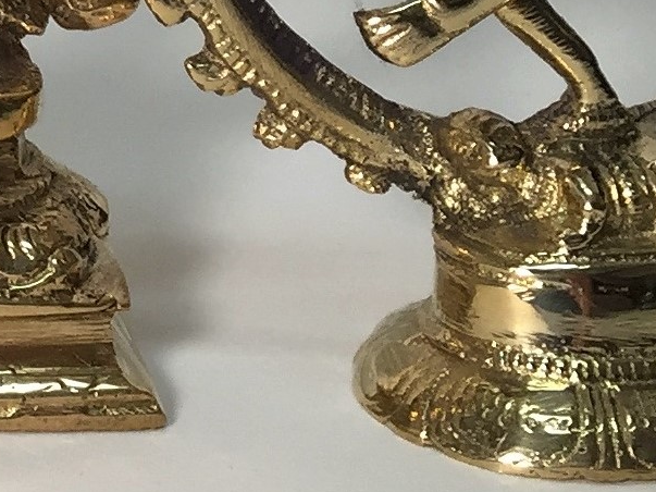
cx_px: -415
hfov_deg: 13.1
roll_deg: -1.1
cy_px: -613
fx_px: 2653
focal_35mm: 140
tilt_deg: -5.8
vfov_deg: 9.6
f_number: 2.2
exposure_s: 1/100
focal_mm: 4.15
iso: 40
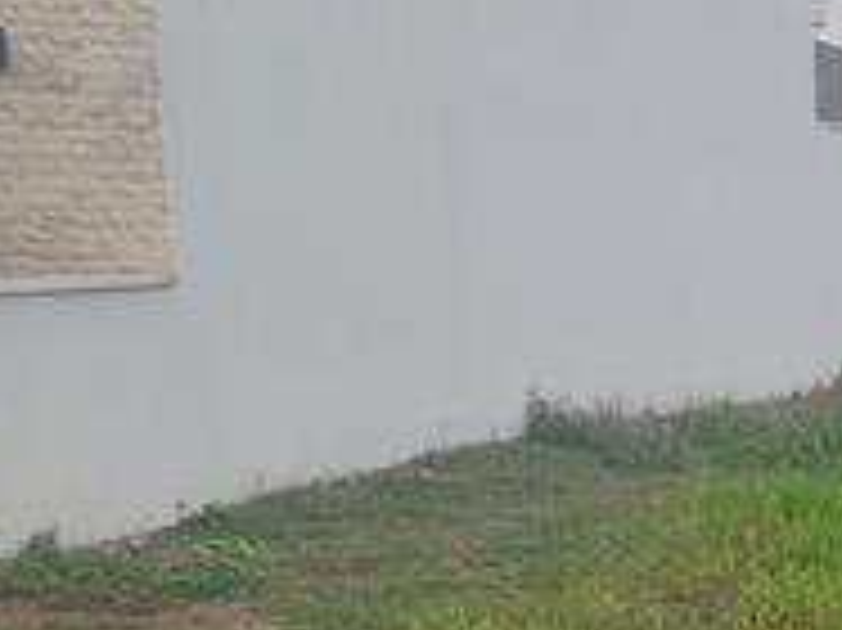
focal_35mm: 89
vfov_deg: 16.1
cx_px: 1385
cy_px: 680
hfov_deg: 18.5
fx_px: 2163
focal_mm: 4.74
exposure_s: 1/120
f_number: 1.79
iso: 184
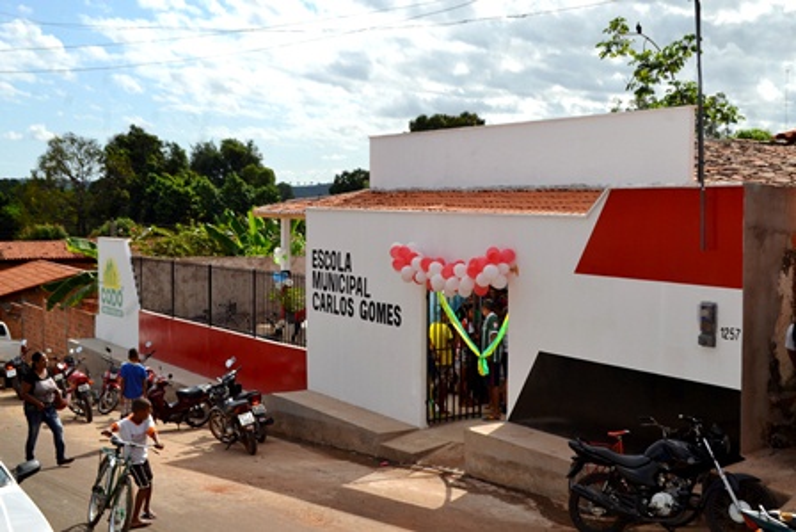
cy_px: 266
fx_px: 995
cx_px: 398
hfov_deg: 43.6
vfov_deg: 29.9
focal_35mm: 45
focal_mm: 30
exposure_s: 1/200
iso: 100
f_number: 10
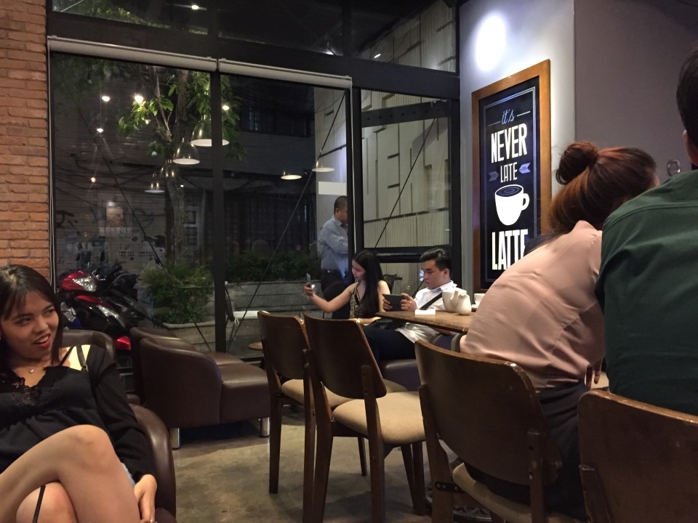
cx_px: 349
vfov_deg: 48.2
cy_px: 262
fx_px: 585
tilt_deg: +0.3
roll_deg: +0.4
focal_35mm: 29
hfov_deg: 61.7
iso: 320
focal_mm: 4.15
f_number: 2.2
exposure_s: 1/17
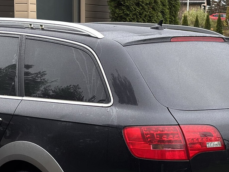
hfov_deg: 28.2
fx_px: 450
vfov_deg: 20.8
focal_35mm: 68
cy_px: 176
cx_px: 59
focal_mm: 5.96
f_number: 1.6
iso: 80
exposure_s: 1/86
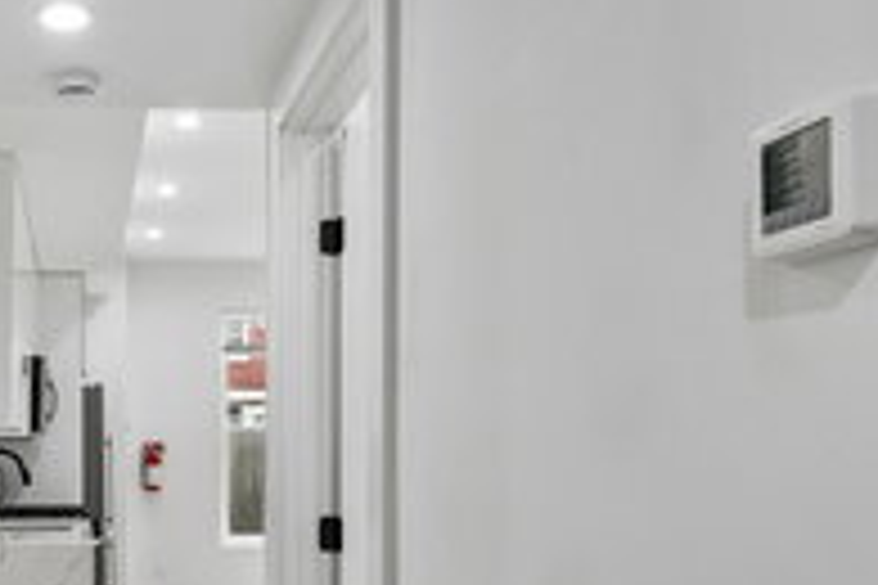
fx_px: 902
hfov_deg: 46.9
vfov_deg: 34.3
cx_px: 95
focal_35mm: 37
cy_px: 504
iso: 400
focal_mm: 10
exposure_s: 1/60
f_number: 5.6
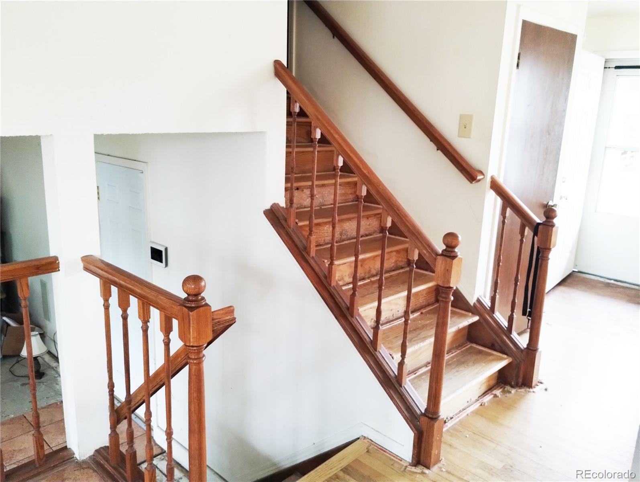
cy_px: 241
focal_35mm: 28
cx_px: 320
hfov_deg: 63.4
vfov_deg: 49.9
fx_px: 518
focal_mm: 4.27
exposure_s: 1/39.6
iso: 400
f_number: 1.8
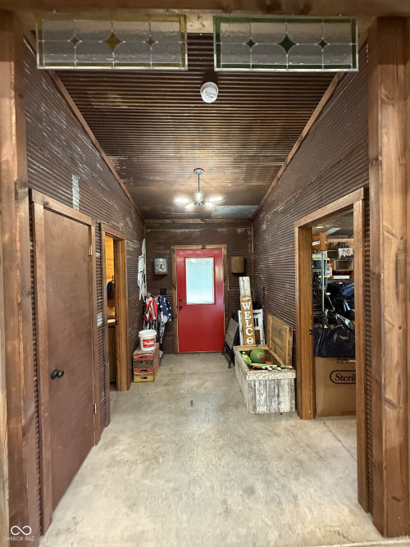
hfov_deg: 85.7
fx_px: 221
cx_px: 205
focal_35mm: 14
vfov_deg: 102.1
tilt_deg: +0.2
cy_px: 274
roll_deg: +1.5
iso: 640
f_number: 2.2
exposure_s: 1/60
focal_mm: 2.22
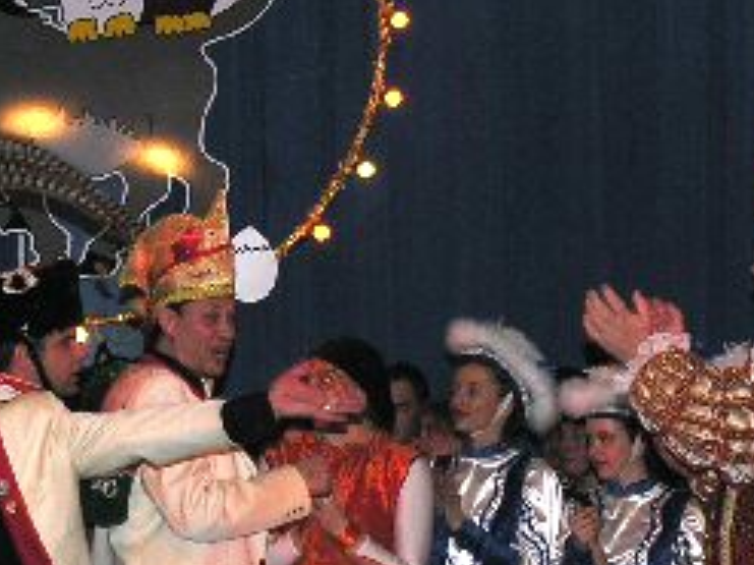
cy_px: 495
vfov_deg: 8.5
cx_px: 217
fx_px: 3810
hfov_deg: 11.3
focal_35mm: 175
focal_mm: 13.8
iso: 50
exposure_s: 1/60.1
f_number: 4.4
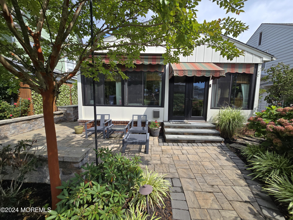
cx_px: 146
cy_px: 110
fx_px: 110
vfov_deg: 89.9
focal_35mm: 13
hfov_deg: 106.2
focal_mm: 2.2
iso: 50
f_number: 2.2
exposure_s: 1/2000
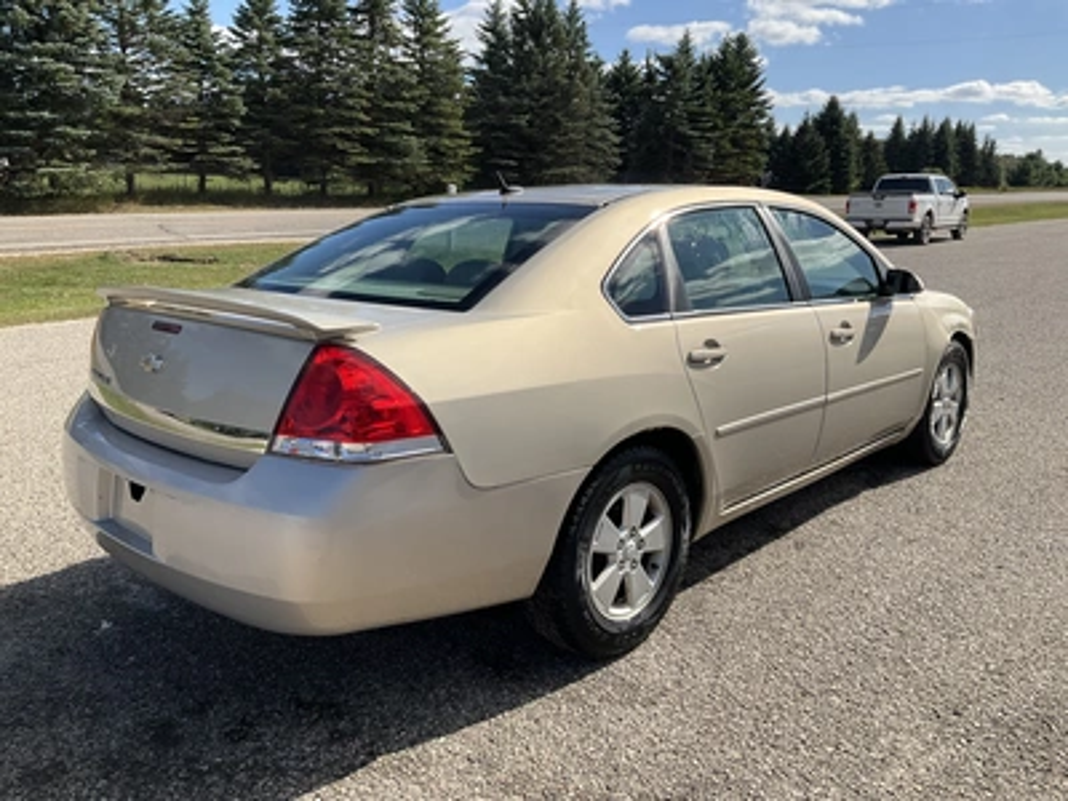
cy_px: 400
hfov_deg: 61.7
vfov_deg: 48.2
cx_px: 534
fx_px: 895
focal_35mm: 29
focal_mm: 3
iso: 25
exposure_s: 1/2141
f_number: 1.8
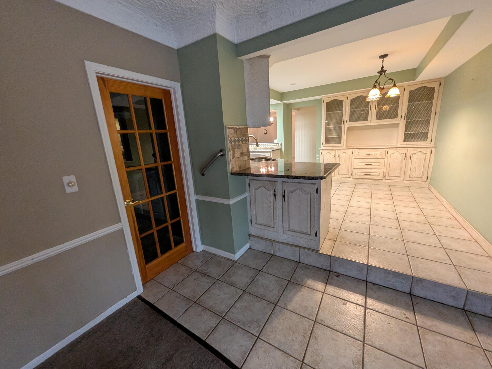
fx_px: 185
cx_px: 246
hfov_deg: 106.2
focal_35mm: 13
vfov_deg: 89.9
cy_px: 184
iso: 376
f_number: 2.2
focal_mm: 1.54
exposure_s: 1/40
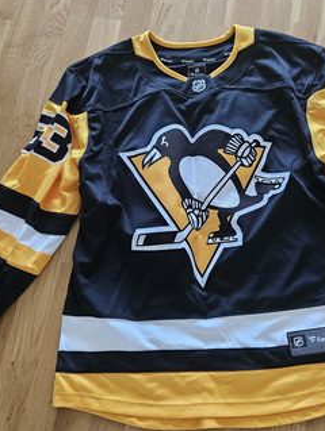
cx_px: 223
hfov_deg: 39.2
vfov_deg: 51.3
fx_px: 450
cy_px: 211
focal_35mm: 36
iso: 1000
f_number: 1.8
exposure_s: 1/100
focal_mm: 5.4
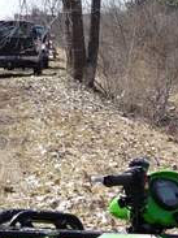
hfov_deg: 7.7
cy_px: 255
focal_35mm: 185
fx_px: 1270
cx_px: 352
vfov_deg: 10.6
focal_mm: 5.5
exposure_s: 1/1000
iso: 100
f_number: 2.8
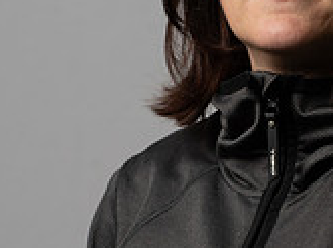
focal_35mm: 473
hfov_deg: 4.2
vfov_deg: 3.1
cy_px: 165
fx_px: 4540
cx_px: 293
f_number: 7.1
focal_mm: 180
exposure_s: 1/160
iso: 160
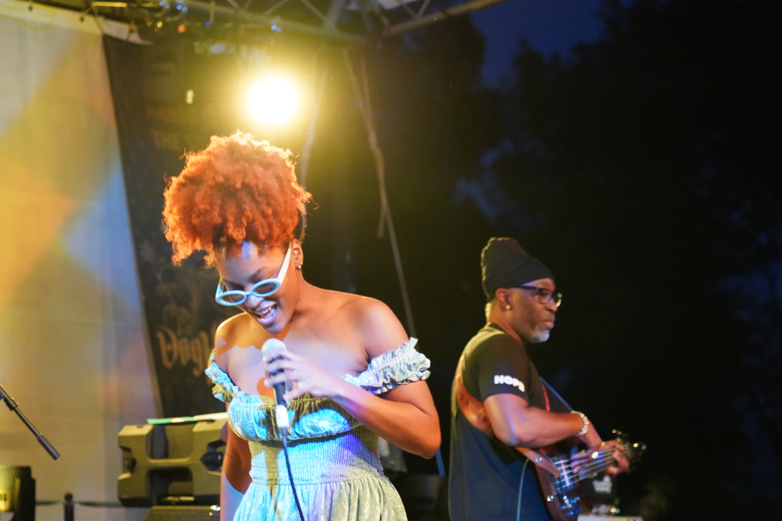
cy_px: 260
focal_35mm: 105
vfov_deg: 13.0
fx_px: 2281
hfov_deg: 19.5
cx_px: 391
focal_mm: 105
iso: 12800
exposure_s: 1/125
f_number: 4
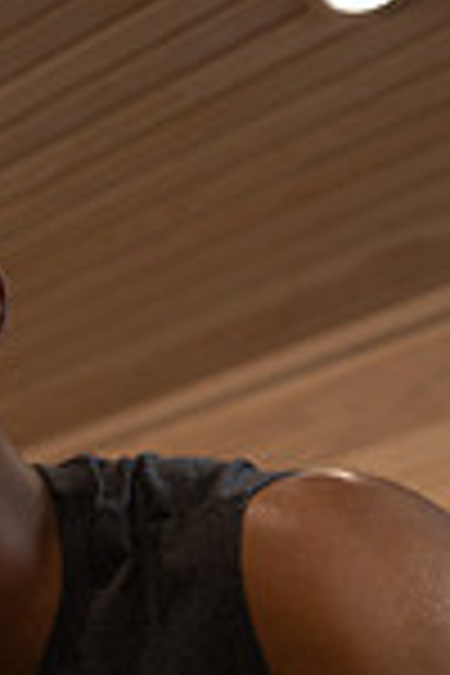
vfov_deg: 18.4
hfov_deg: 12.6
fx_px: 1969
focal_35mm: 105
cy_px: 810
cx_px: -135
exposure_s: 1/160
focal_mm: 35
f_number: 2.8
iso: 400
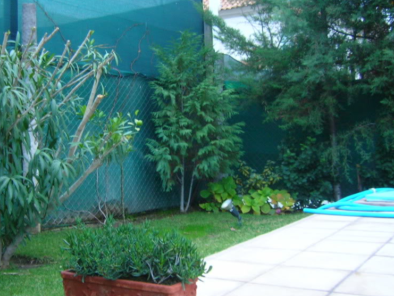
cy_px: 146
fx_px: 535
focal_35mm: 47
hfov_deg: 40.2
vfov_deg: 30.9
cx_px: 154
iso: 120
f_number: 2.9
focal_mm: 5.7
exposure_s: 1/3.6
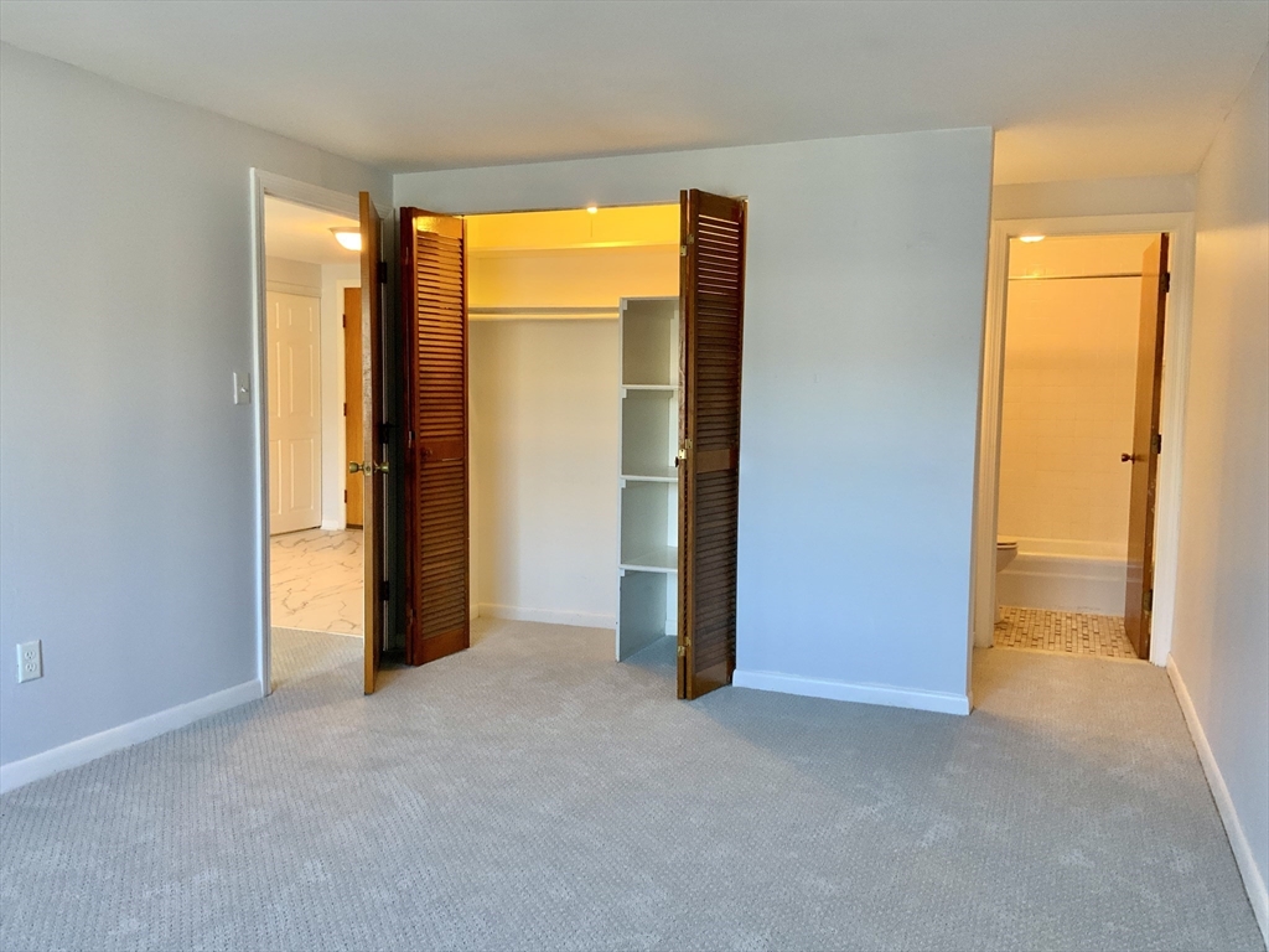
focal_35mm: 29
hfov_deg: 61.7
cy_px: 476
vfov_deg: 48.2
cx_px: 634
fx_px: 1063
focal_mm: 3
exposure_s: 1/60
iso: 125
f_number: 1.8
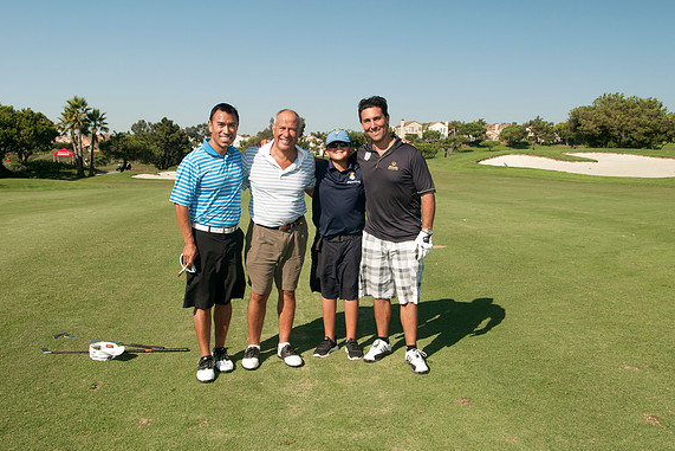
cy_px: 227
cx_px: 337
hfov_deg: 54.4
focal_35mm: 35
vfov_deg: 37.9
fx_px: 656
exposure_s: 1/200
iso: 200
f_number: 7.1
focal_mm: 23
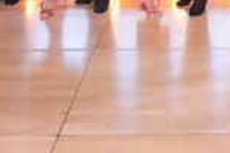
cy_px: -121
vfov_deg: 13.5
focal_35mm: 91
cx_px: 204
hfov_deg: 21.9
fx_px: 581
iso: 8000
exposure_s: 1/320
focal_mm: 24
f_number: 4.5
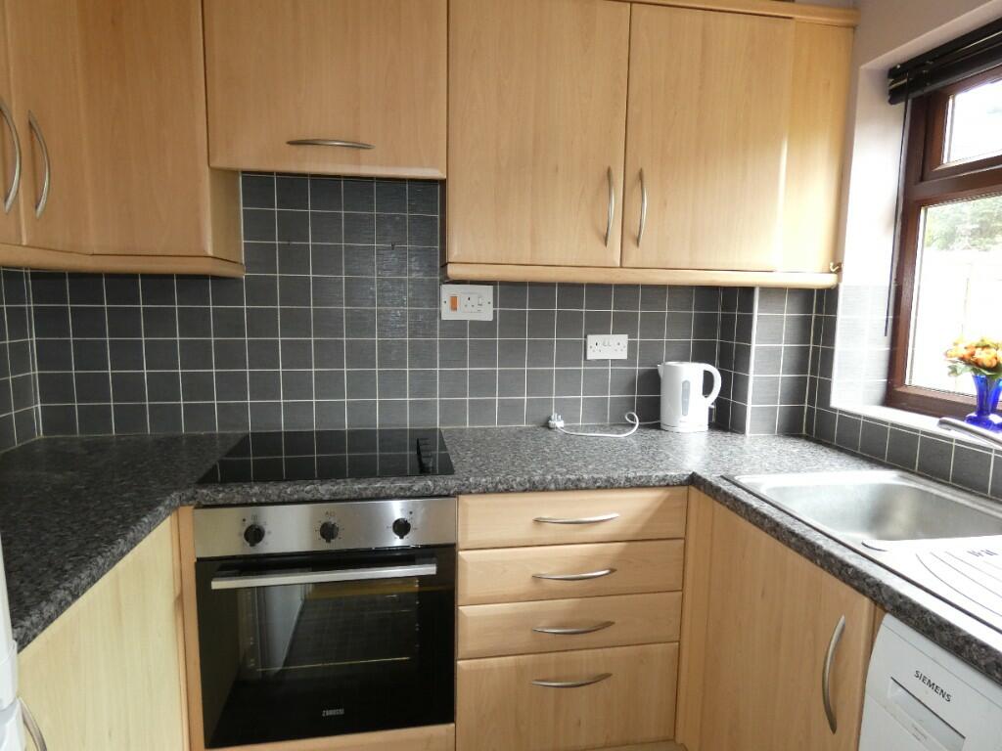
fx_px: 579
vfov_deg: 66.0
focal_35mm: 20
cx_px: 501
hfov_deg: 81.7
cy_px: 376
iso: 200
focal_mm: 3.6
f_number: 2.8
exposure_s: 1/60
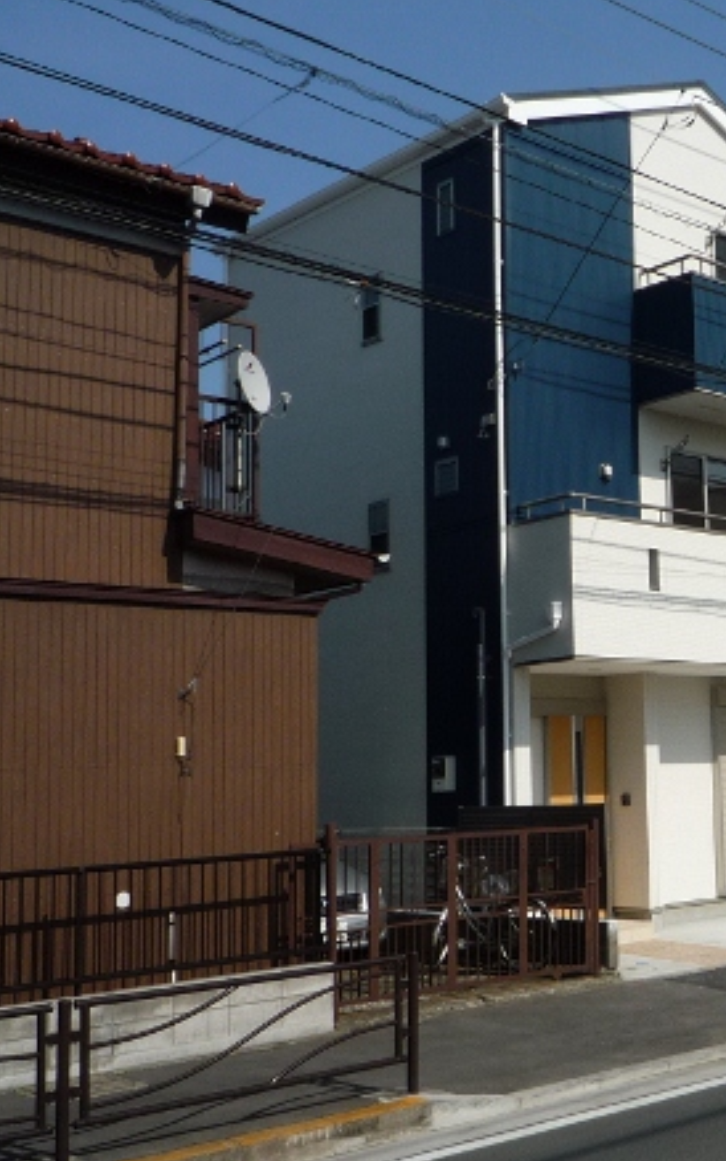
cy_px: 586
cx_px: 760
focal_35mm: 45
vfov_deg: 44.4
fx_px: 1424
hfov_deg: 26.7
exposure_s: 1/800
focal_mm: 4.4
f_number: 5.6
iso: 100
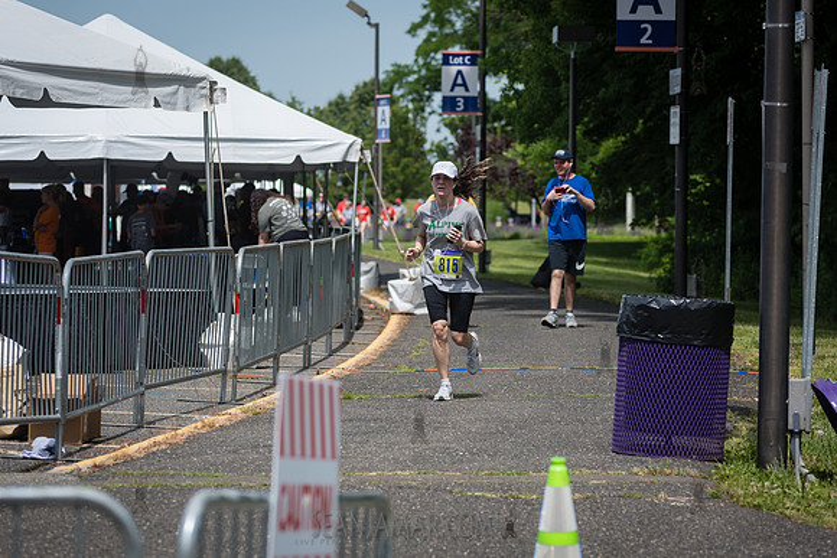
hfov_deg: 15.2
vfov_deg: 10.2
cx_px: 418
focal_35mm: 135
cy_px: 279
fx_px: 3139
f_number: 4.5
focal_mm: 135
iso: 250
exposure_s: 1/2500
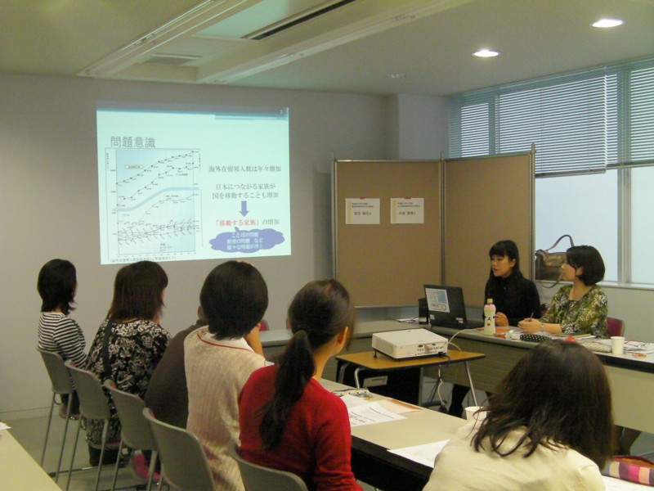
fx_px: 888
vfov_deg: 30.9
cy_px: 246
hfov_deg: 40.4
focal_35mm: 47
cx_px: 327
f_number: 3.6
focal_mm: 8.4
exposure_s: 1/33.1
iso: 162
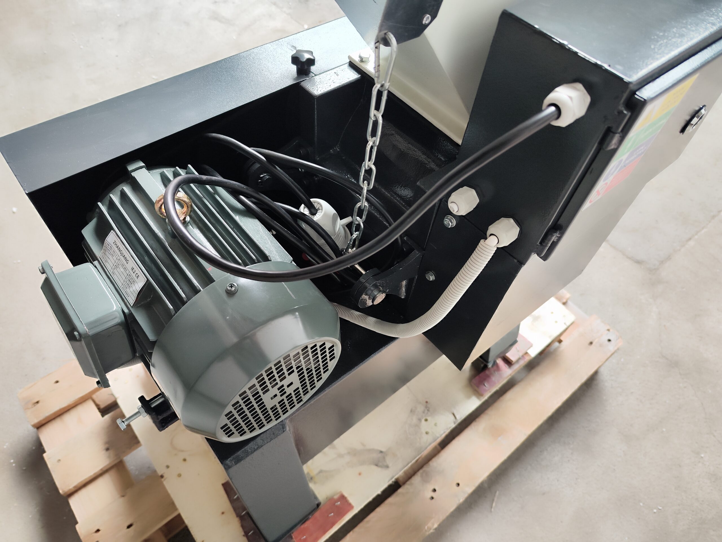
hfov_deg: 73.9
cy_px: 271
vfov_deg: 58.9
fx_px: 480
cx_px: 361
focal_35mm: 23
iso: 279
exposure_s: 1/100
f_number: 1.69
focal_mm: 7.01
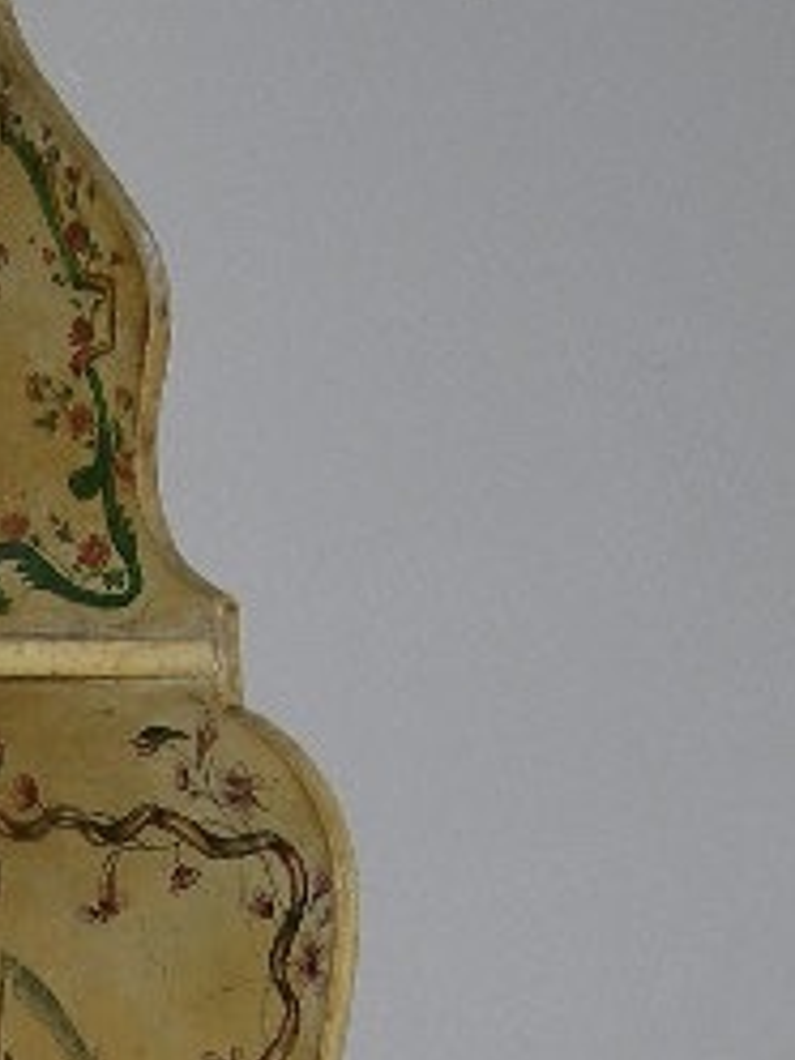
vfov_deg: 12.1
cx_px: -496
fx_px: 4808
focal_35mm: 157
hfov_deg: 9.1
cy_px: 1513
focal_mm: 7.8
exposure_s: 1/60.1
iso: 50
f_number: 2.8
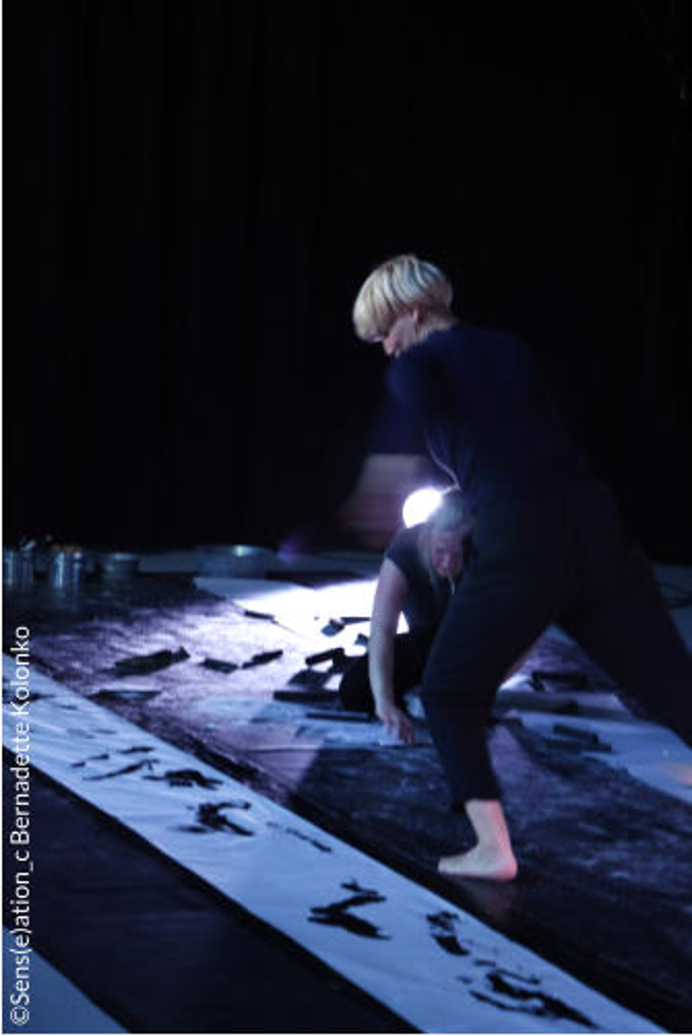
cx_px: 346
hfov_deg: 13.0
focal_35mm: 105
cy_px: 518
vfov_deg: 19.5
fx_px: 3025
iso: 800
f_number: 5.3
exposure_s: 1/15
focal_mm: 70
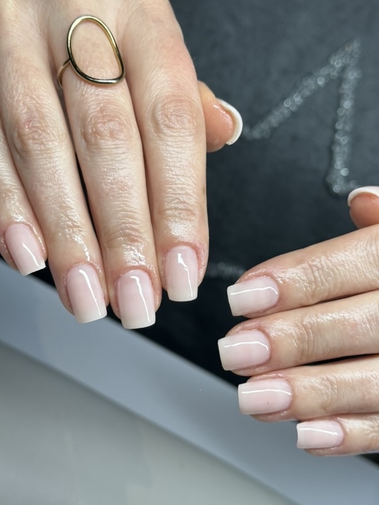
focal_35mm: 64
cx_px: 195
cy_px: 277
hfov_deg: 22.9
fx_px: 934
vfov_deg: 30.2
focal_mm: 6.86
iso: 64
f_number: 1.78
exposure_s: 1/285
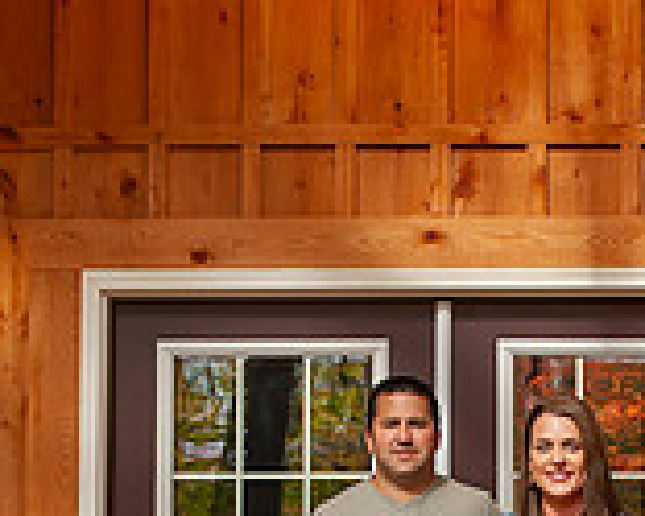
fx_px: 2292
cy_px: 549
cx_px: 478
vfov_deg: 12.7
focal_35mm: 120
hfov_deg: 15.9
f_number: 7.1
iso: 400
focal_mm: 30
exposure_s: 1/160
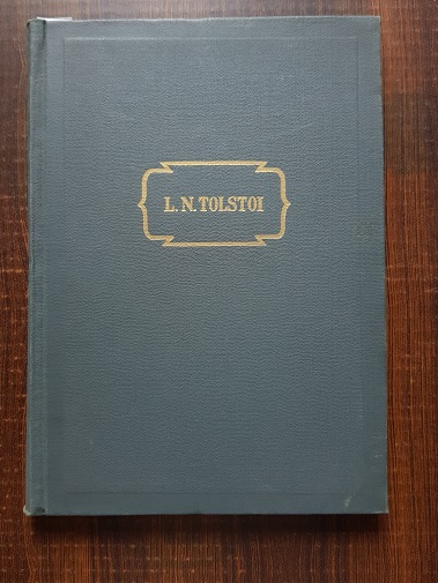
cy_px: 277
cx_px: 207
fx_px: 472
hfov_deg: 49.7
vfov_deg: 63.4
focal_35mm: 28
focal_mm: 4.3
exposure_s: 1/16
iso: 200
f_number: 1.7
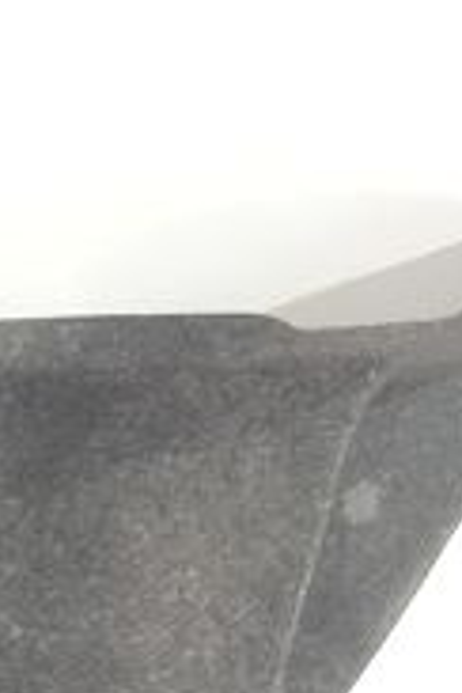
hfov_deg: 6.0
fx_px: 3542
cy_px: 1147
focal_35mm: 184
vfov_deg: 10.6
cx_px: -1492
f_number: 1.79
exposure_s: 1/50
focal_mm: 4.71
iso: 275
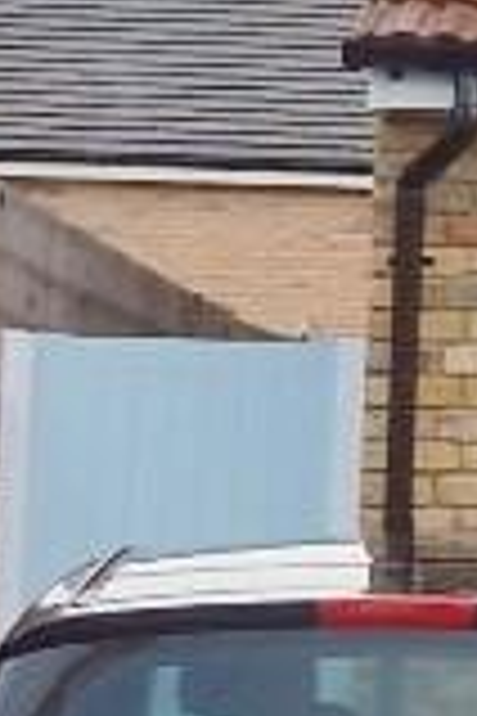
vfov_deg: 8.7
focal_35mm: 235
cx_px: 1814
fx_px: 4670
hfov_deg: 5.3
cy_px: 36
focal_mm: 6.4
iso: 125
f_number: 4
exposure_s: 1/200
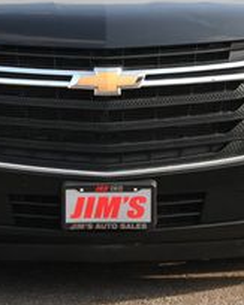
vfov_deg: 11.1
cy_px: 31
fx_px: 1558
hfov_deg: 9.0
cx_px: 102
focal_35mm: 172
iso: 400
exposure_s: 1/160
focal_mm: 39
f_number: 5.6
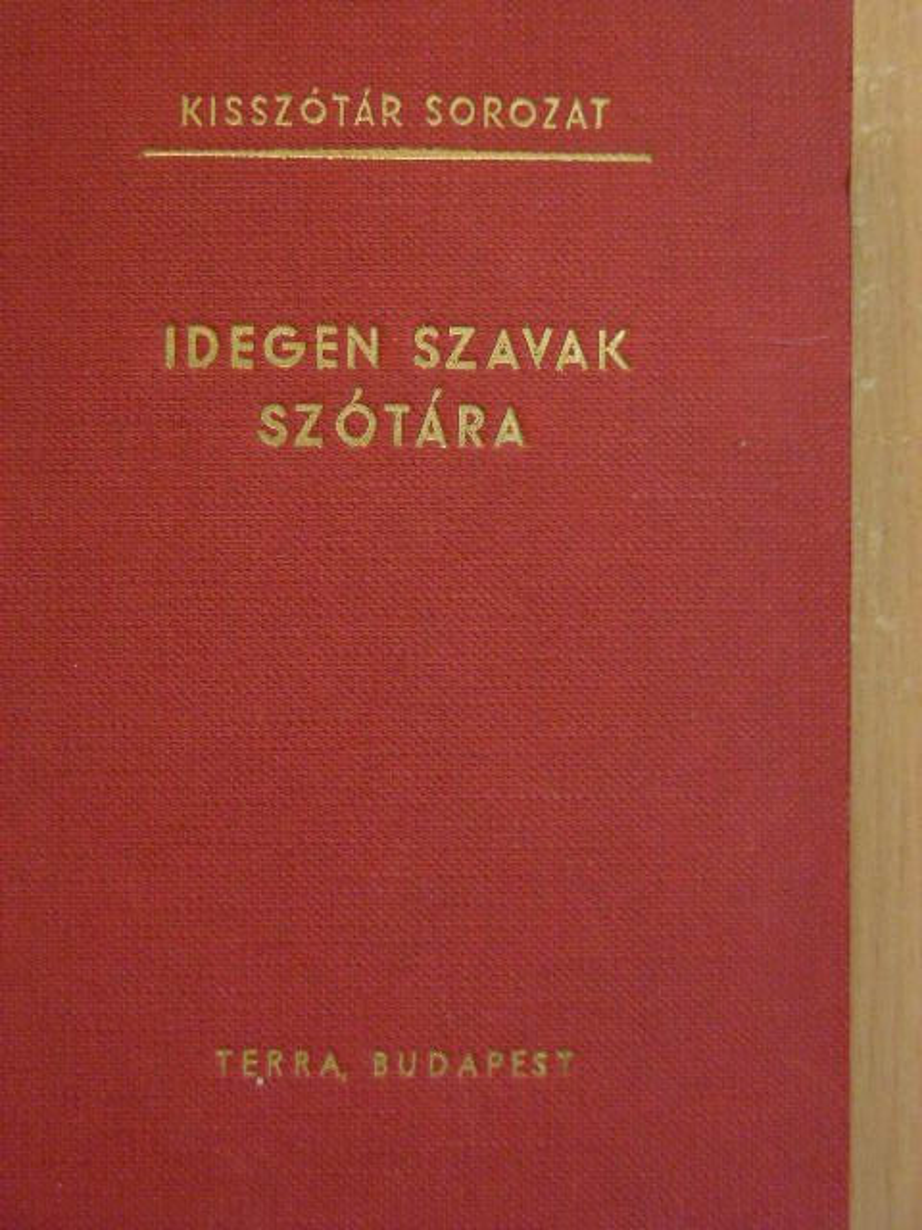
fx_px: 3516
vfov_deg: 19.8
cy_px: 615
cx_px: 461
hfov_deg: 14.9
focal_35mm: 99
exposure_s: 1/16.8
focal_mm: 16.5
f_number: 3.5
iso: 200
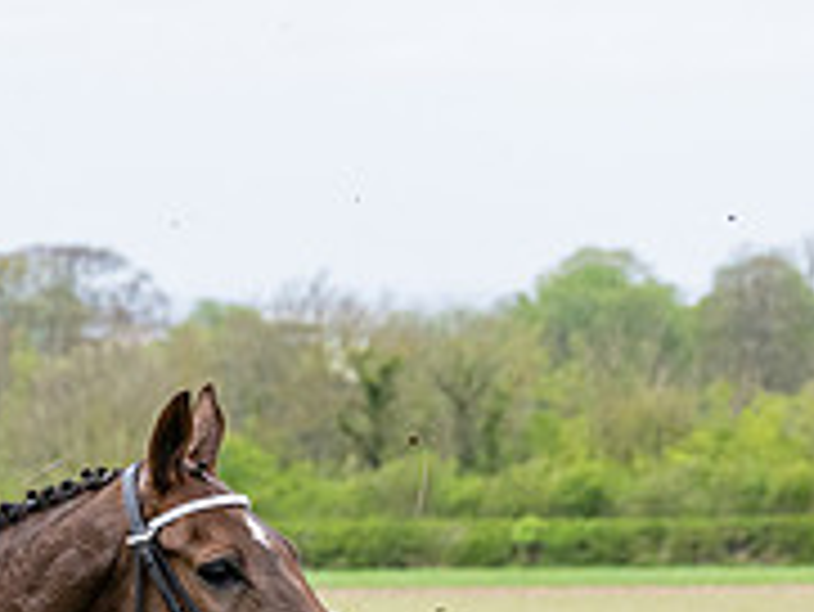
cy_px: 984
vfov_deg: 4.5
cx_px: -338
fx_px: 7695
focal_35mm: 327
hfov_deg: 6.0
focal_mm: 70
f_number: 4
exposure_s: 1/2000
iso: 400
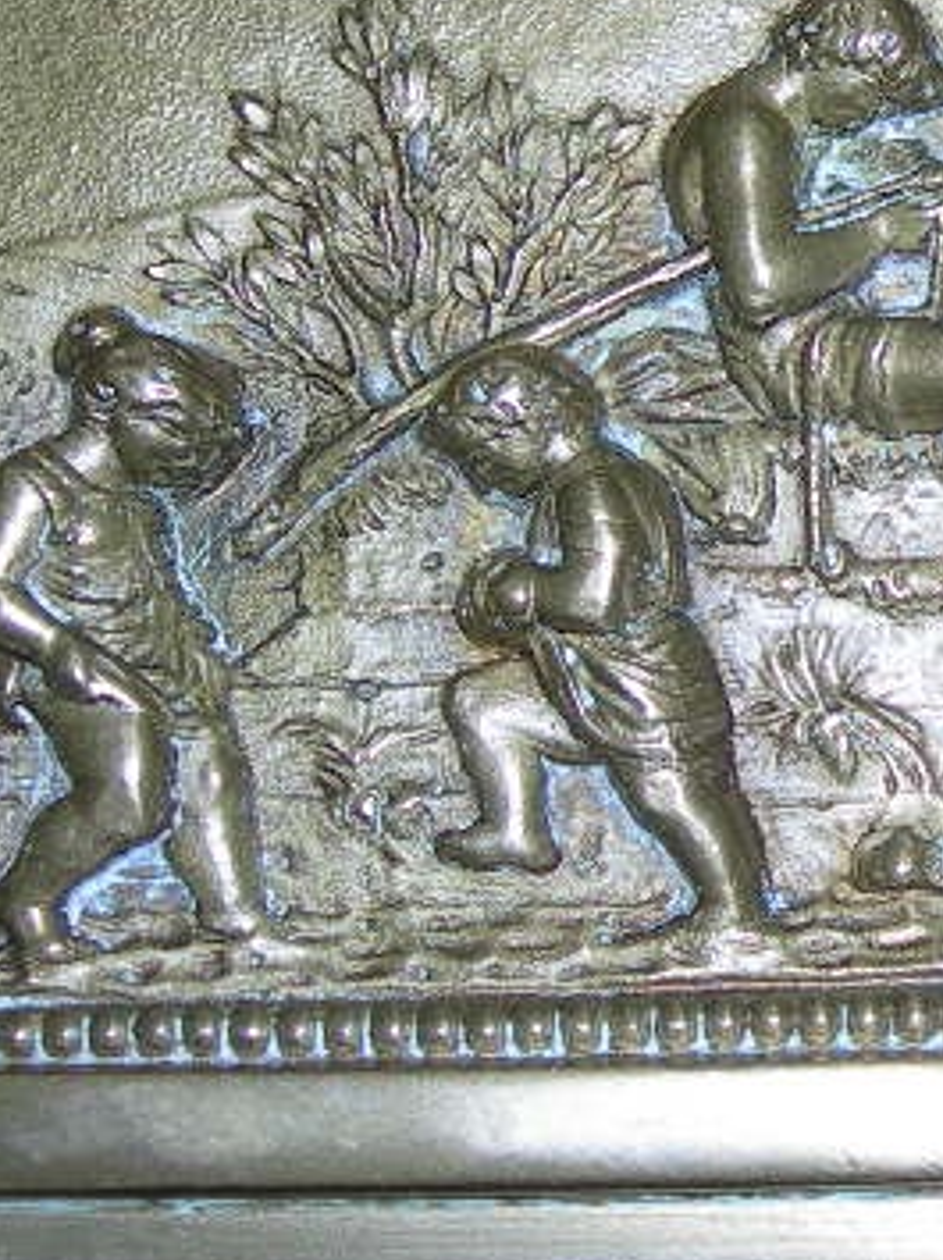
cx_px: 1121
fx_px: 4000
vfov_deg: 17.9
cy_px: 573
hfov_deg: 13.1
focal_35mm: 110
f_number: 2.8
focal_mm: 7.8
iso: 50
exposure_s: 1/60.1
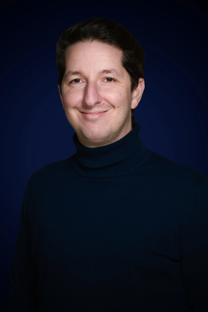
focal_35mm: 105
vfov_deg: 19.5
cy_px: 156
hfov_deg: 13.0
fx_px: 910
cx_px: 104
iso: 125
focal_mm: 105
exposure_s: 1/125
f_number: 4
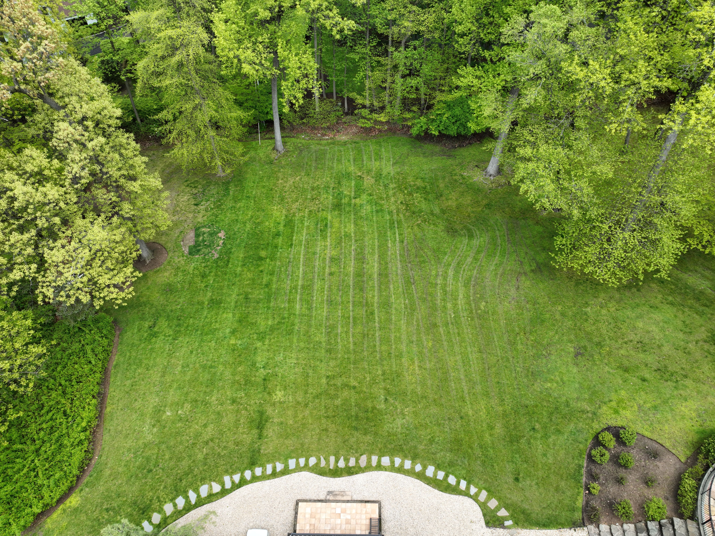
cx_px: 358
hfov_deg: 71.6
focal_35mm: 24
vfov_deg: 56.8
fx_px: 496
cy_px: 268
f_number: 2.8
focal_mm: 12.29
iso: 100
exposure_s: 1/500
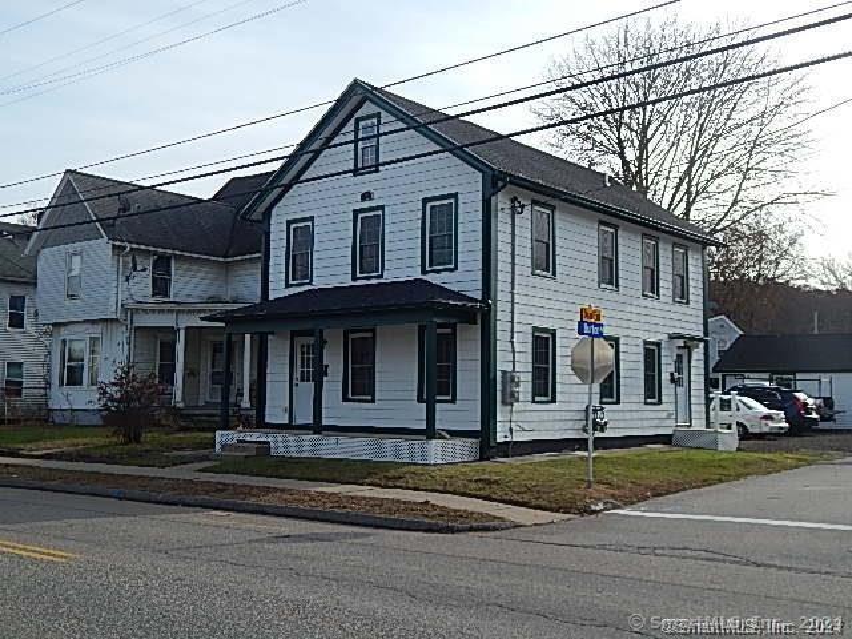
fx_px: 935
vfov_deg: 37.7
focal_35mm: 38
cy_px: 320
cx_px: 426
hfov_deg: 49.0
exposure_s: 1/1000
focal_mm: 6.8
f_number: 3.4
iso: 125
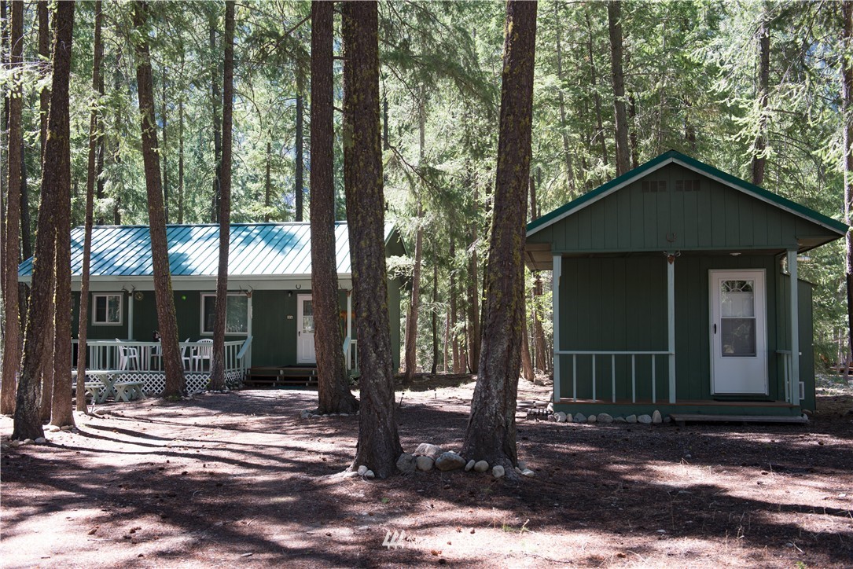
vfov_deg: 35.1
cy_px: 284
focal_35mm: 38
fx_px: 901
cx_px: 426
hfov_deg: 50.7
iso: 125
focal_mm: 38
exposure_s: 1/40
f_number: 6.3
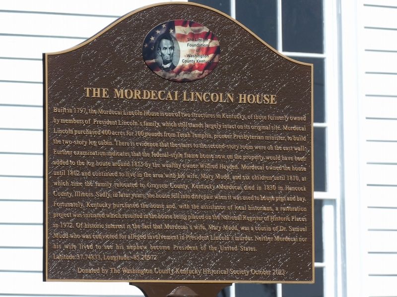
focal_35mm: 363
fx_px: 4163
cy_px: 148
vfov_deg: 4.1
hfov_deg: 5.5
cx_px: 198
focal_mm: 65.2
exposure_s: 1/745
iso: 100
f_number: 4.2
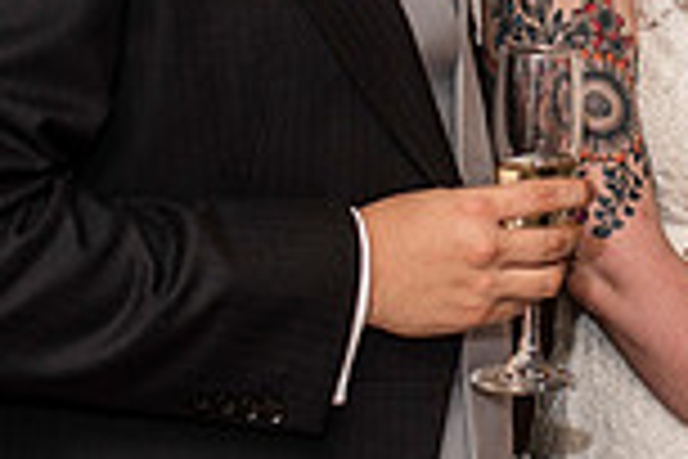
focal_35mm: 190
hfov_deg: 10.7
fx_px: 3631
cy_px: -272
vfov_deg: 7.1
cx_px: 728
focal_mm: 50
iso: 500
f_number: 3.2
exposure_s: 1/100
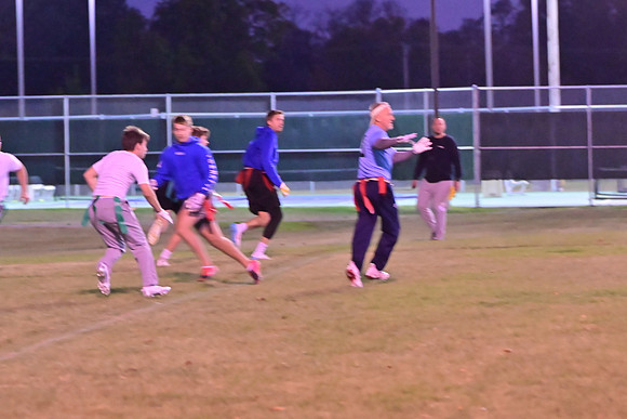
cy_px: 210
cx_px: 314
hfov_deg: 11.0
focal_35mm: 187
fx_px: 3258
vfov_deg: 7.3
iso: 6400
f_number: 4
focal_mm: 125
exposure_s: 1/320
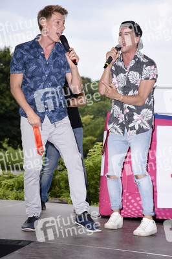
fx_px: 754
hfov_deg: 13.0
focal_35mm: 105
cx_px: 86
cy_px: 130
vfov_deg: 19.5
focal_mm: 70
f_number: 6.3
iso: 160
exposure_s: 1/160
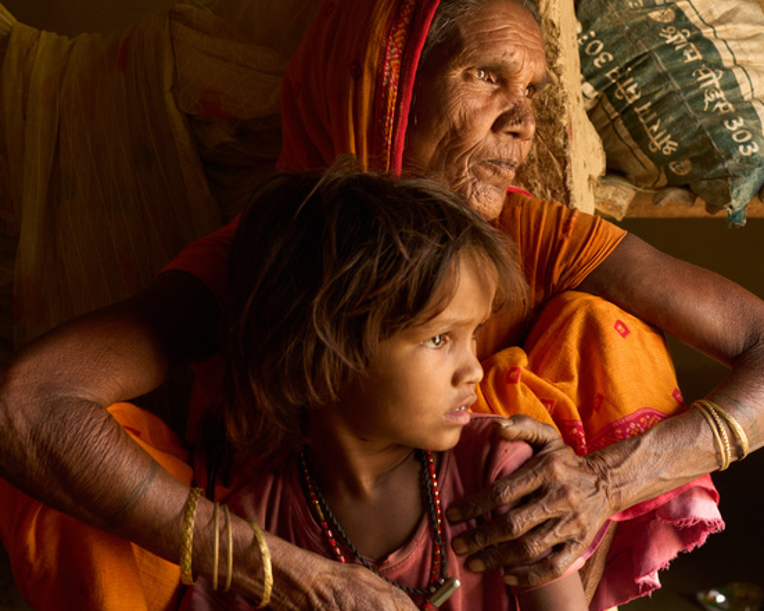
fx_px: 1380
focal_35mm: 61
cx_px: 460
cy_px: 201
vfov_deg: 24.9
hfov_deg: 30.9
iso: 640
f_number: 4.5
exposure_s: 1/80
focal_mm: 35
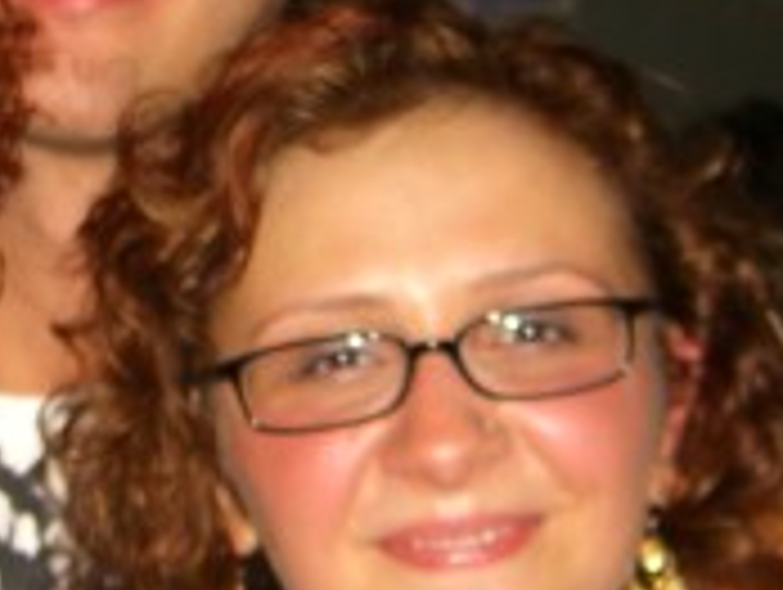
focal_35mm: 131
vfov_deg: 11.3
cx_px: 162
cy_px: 243
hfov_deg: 14.9
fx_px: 2967
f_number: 2.8
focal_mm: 7.9
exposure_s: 1/60
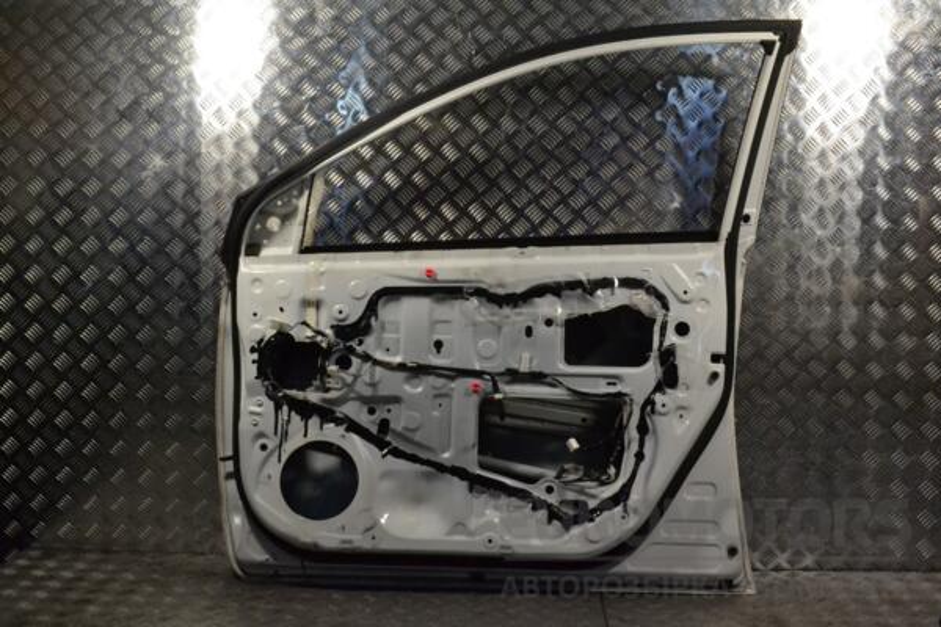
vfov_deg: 34.2
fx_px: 1019
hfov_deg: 49.6
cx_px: 470
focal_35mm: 39
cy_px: 314
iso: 3200
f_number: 11
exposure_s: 1/500
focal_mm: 26
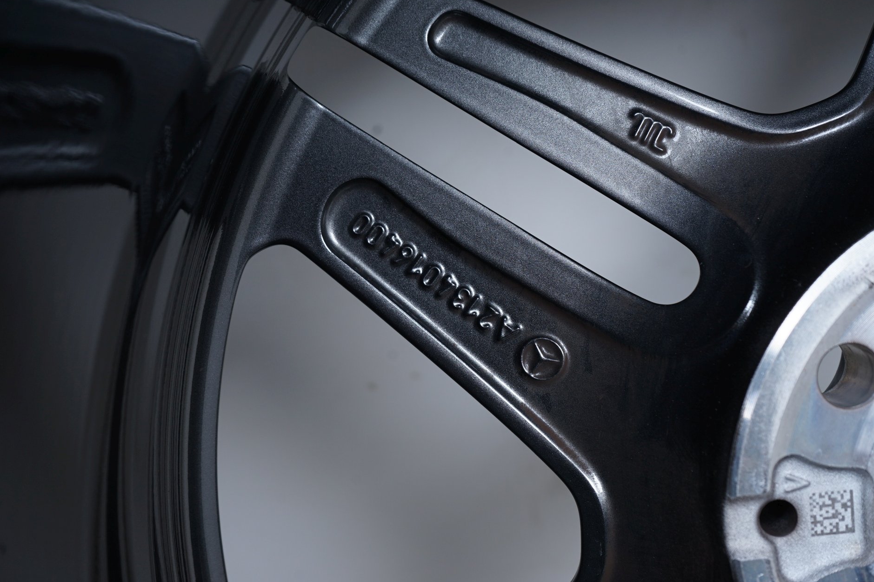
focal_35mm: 48
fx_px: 1165
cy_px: 291
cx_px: 446
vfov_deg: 28.1
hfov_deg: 41.1
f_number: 7.1
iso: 250
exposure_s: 1/125
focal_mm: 47
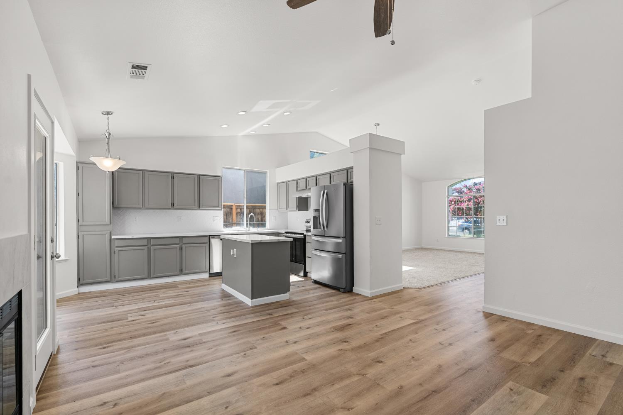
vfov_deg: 73.7
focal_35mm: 16
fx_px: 277
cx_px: 312
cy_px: 208
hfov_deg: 96.7
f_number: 6.3
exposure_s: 1/50
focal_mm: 16
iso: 500
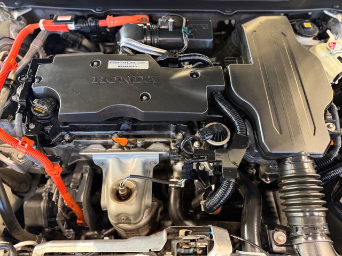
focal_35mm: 24
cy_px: 128
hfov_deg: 71.6
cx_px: 171
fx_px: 237
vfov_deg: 56.8
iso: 800
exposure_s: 1/40
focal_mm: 6.76
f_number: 1.78
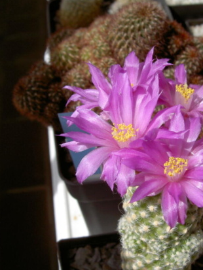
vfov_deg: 30.6
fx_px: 492
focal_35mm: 63
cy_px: 161
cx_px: 146
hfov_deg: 23.1
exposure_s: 1/500
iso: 50
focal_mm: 8
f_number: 4.7
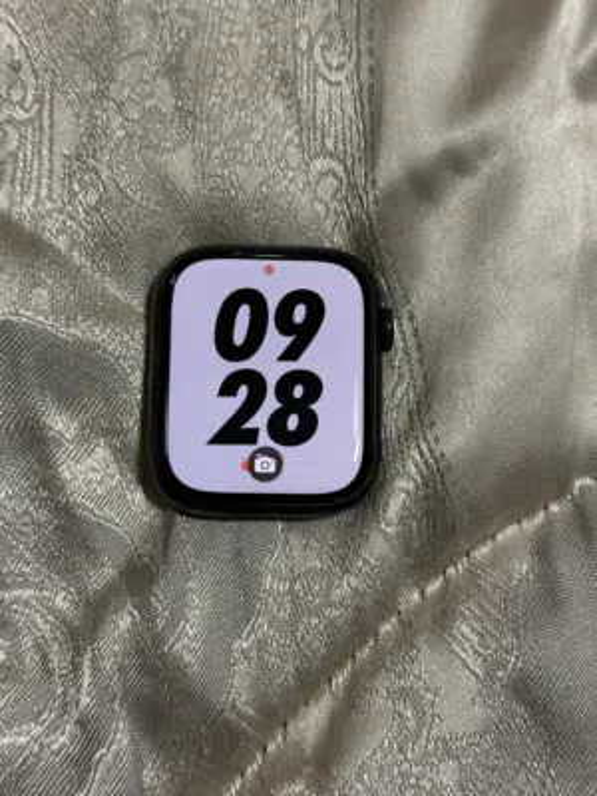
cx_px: 298
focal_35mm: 48
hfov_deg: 30.3
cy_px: 398
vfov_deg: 39.7
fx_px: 1104
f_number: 1.78
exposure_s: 1/50
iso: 80
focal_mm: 6.86
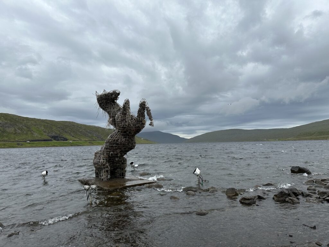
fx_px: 228
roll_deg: +1.6
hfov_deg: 71.6
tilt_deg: +4.7
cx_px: 164
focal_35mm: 24
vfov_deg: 56.8
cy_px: 124
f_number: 1.78
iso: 80
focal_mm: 6.86
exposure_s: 1/3717
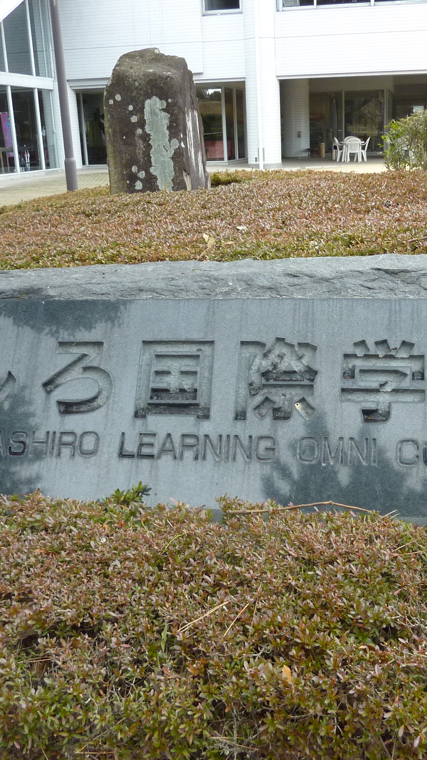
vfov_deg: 54.0
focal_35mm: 37
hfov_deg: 31.8
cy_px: 382
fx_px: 745
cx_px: 265
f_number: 3.3
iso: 160
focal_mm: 4.1
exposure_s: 1/80
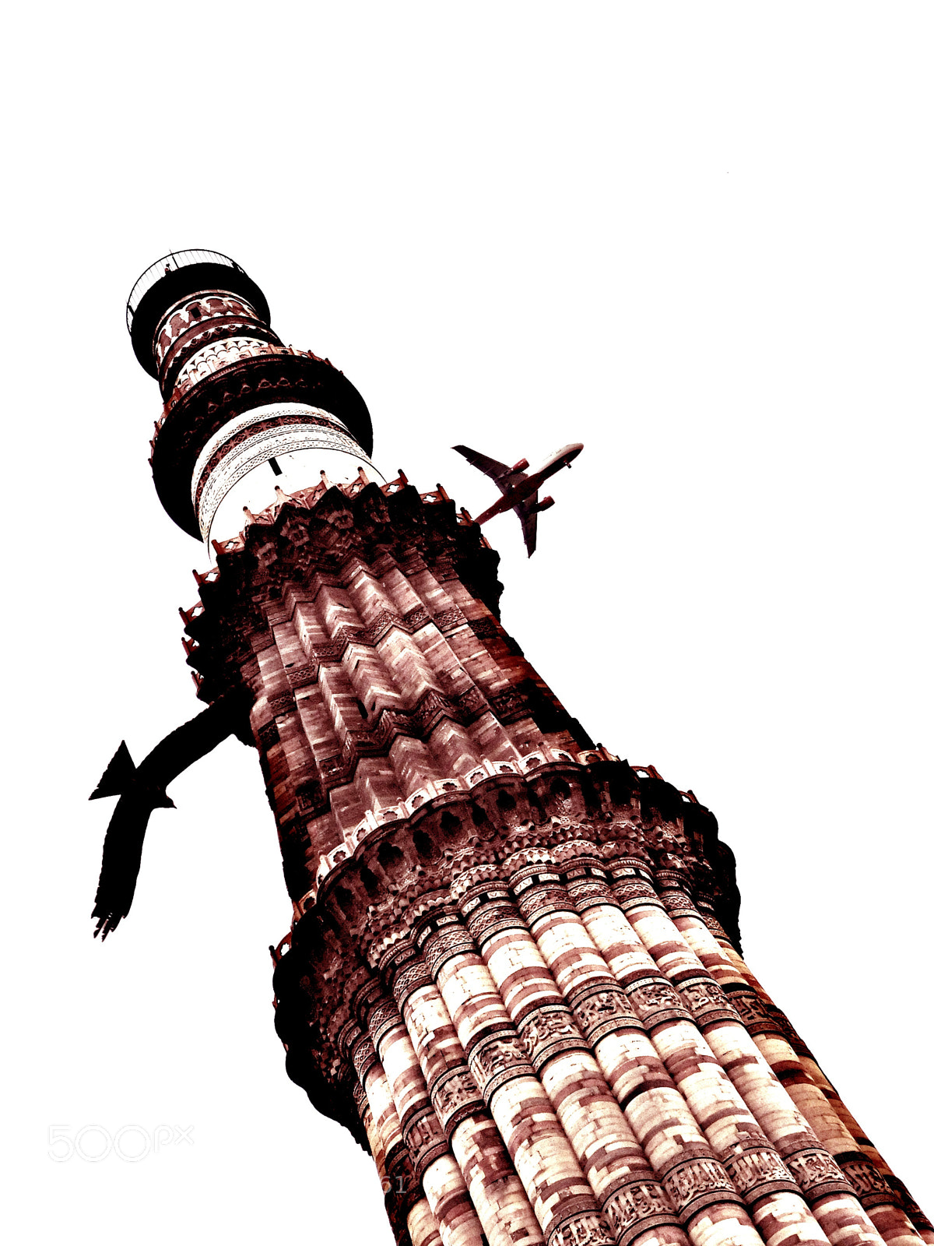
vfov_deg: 24.4
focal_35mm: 80
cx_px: 467
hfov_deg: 18.4
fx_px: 2878
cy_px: 623
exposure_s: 1/1000
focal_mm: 14.2
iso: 125
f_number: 4.4
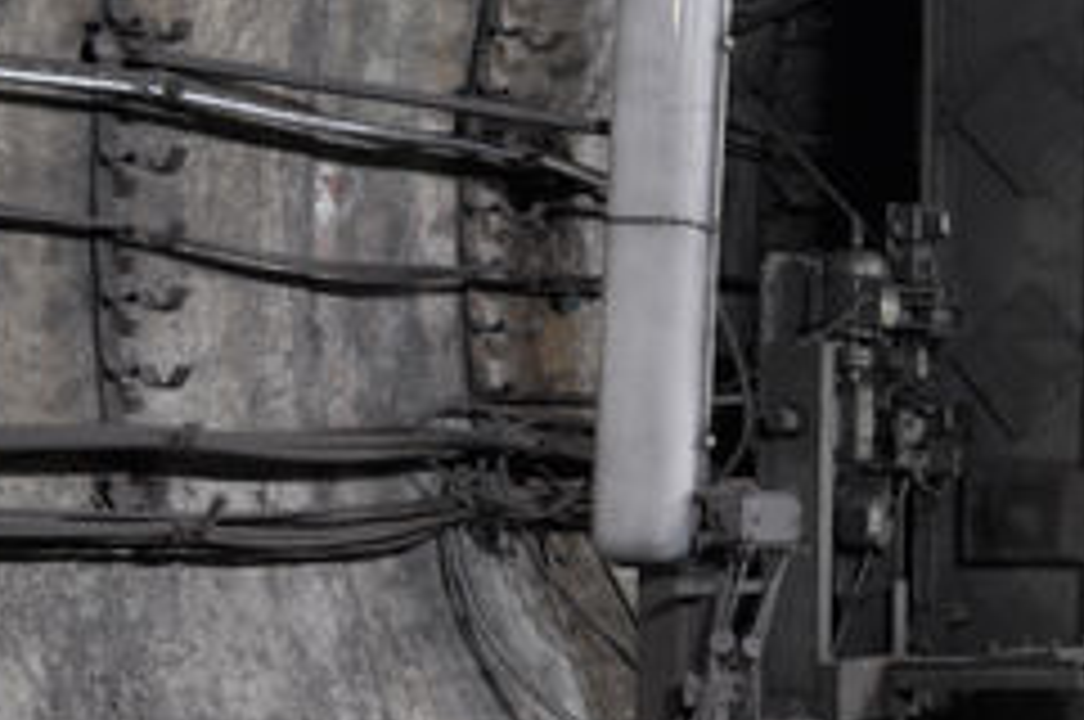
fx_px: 3037
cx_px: 1921
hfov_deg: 16.9
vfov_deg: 13.5
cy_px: 396
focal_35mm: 101
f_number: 8
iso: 200
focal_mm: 18
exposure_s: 6
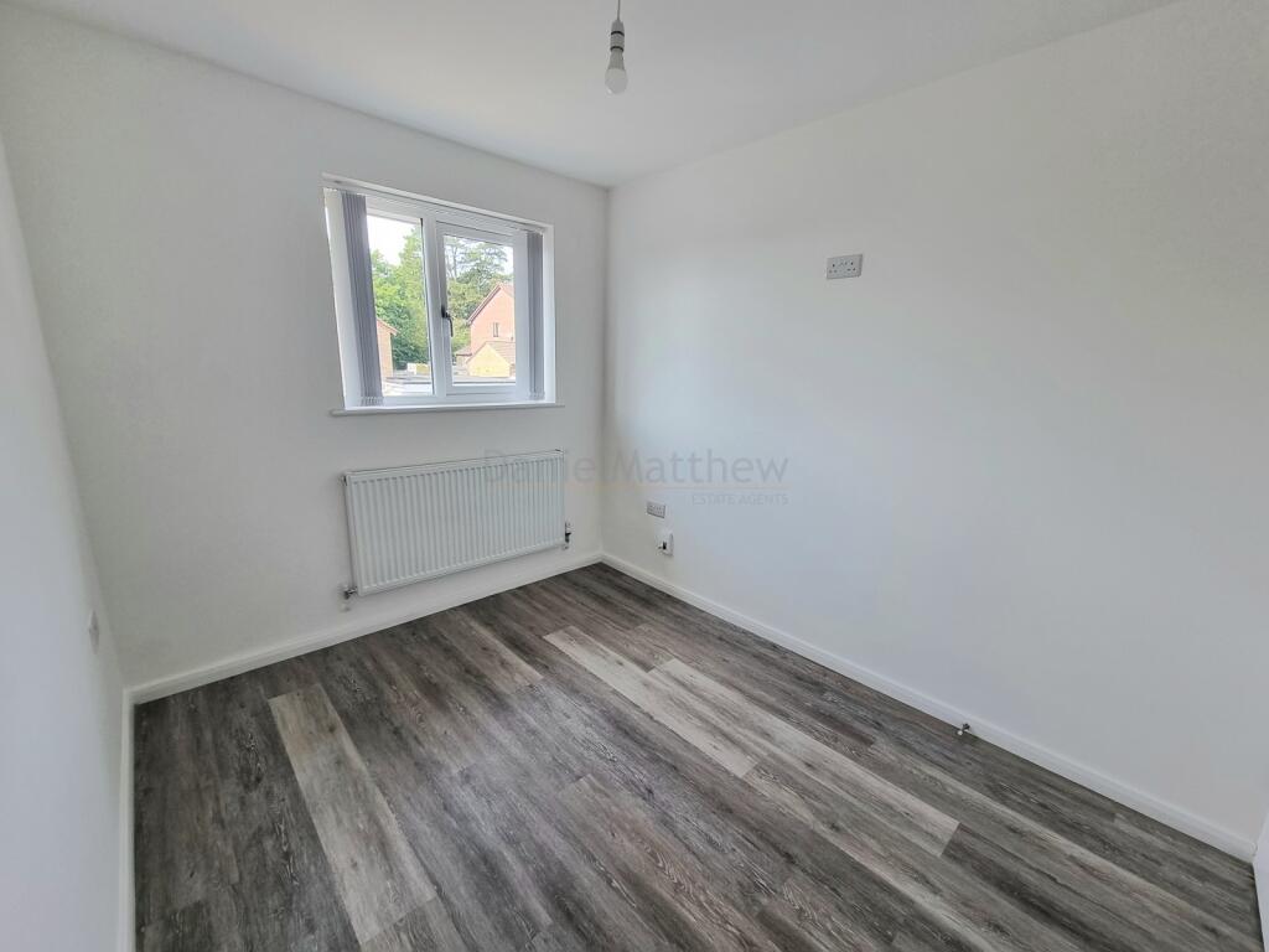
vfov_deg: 89.9
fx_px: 477
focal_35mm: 13
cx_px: 634
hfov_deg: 106.2
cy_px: 476
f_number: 2.2
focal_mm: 2.2
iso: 80
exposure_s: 1/100
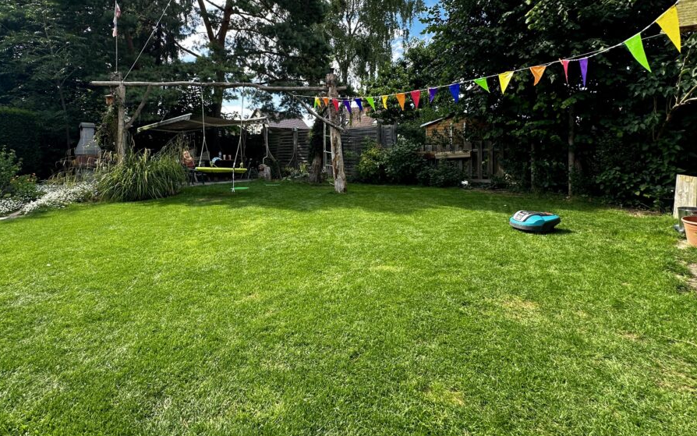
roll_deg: +1.6
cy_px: 148
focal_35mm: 17
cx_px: 322
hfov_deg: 94.2
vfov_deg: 66.3
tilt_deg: +2.2
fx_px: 323
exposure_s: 1/350
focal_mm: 2.22
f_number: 2.2
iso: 40
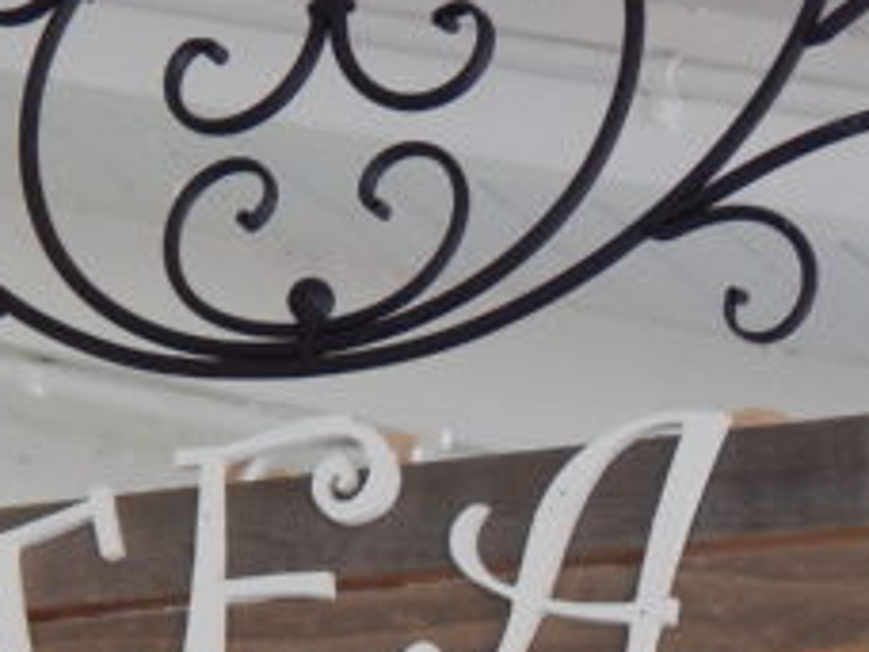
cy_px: 618
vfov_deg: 5.2
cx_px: 377
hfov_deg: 6.9
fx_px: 7180
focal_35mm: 286
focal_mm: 15.3
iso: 140
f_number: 4.3
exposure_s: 1/30
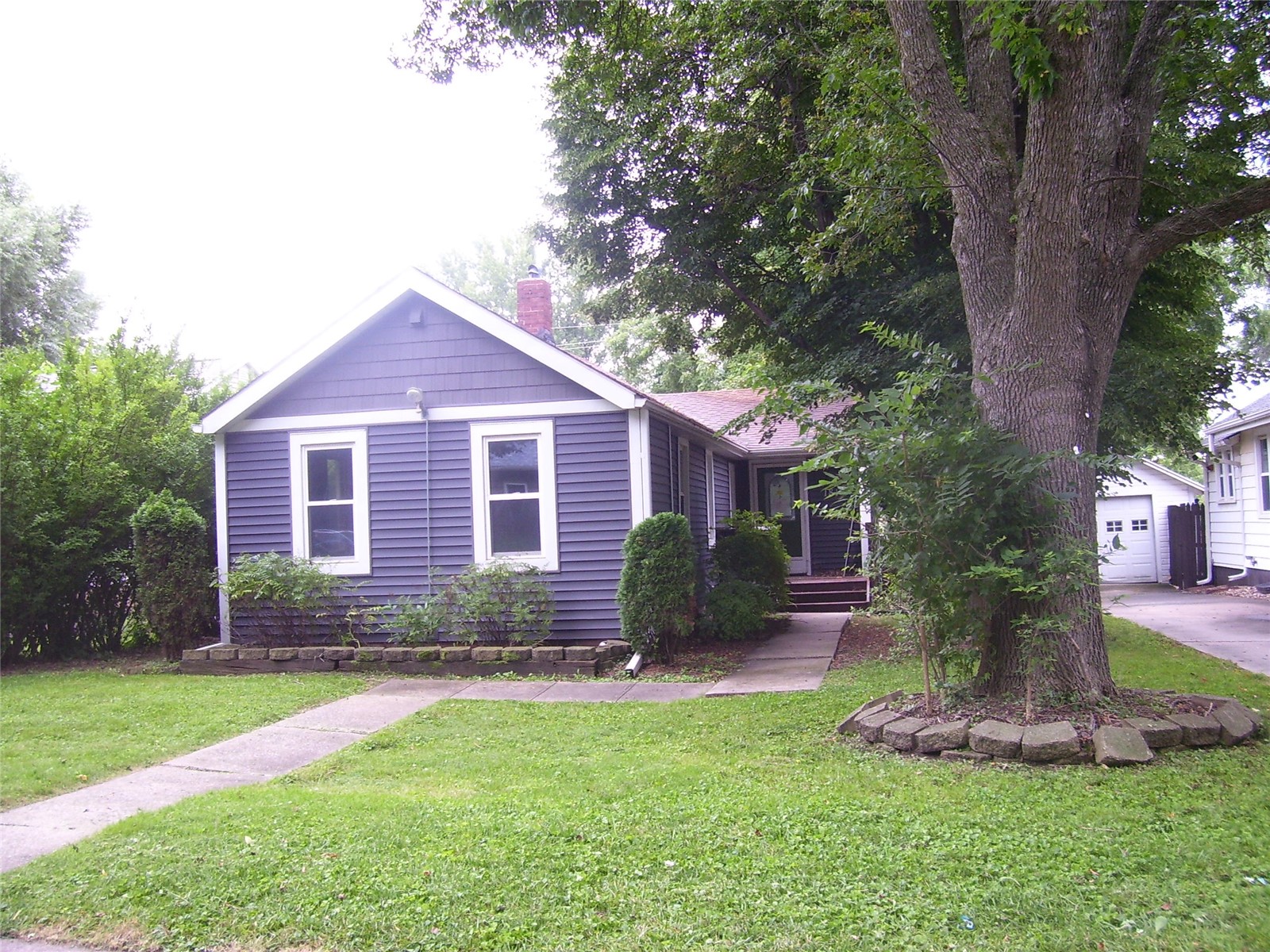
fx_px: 1247
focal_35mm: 34
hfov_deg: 54.0
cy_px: 476
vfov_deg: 41.8
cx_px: 635
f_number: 2.7
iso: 80
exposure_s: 1/60
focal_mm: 5.6
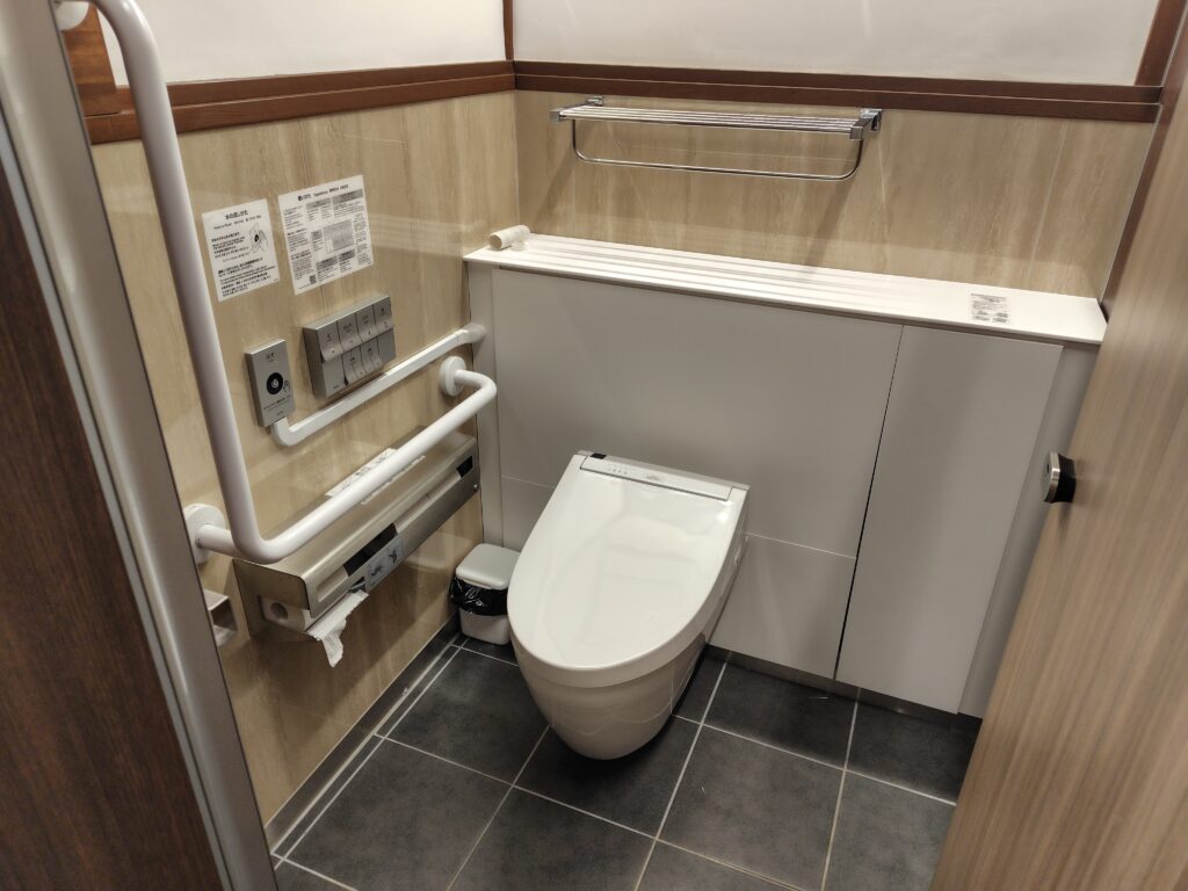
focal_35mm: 23
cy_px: 446
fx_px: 789
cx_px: 594
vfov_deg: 58.9
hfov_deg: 73.9
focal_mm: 5.6
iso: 198
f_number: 1.9
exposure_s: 1/60
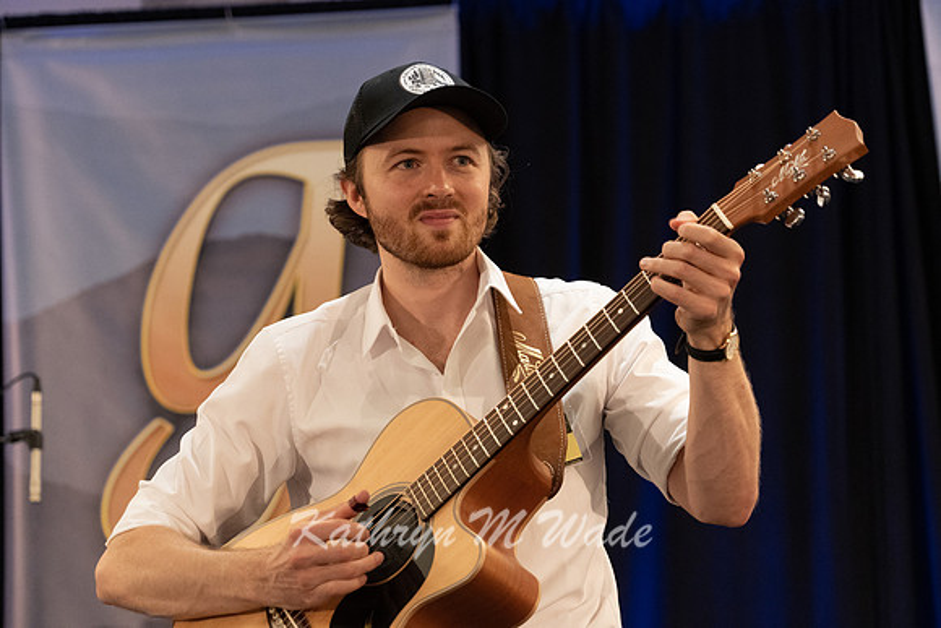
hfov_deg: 15.8
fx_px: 3399
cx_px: 470
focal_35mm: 130
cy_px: 314
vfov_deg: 10.6
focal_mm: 130
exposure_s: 1/160
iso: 6400
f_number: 6.3
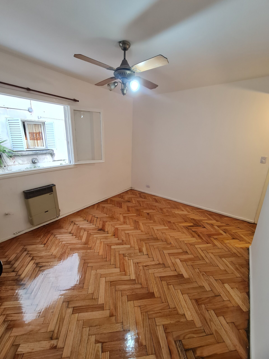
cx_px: 134
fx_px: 135
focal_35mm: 13
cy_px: 180
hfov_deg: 89.9
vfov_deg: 106.2
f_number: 2.2
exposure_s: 1/50
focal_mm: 2.2
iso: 200
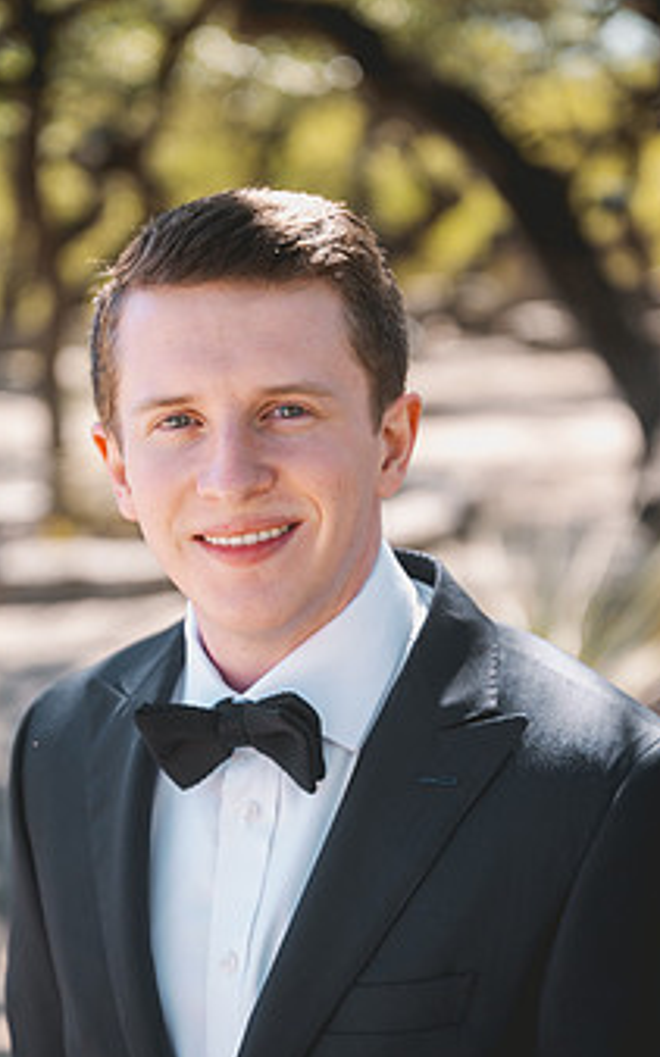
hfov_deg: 13.8
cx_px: 349
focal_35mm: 95
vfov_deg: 21.8
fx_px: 2736
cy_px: 675
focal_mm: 70
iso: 160
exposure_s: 1/640
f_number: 2.8
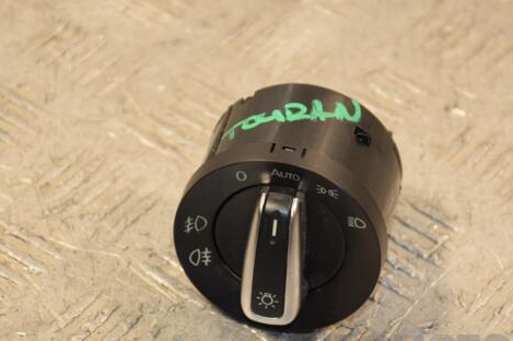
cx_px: 259
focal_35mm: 202
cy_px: 205
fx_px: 2871
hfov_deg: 10.2
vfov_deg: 6.8
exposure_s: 1/125
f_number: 5.6
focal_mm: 105
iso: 800
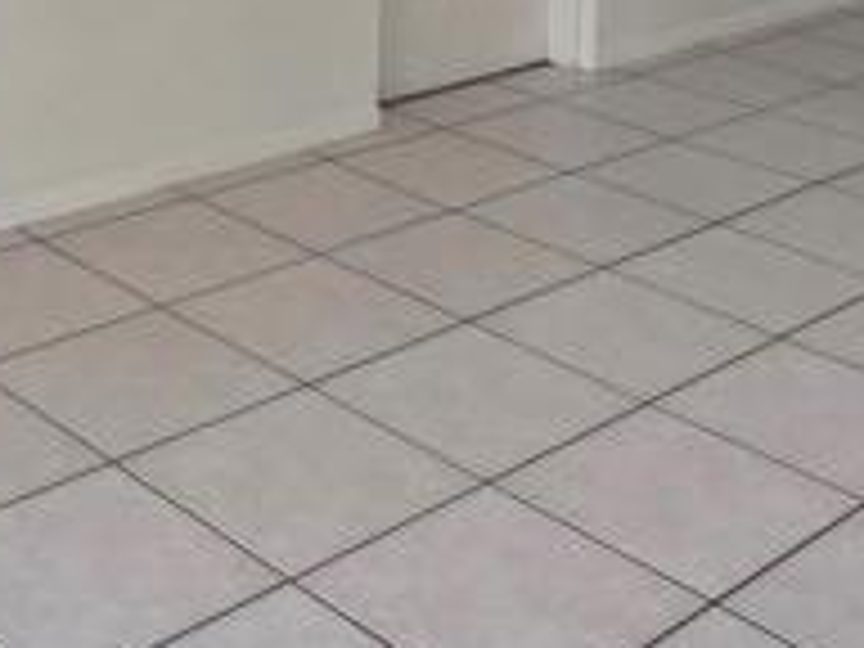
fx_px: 1622
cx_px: 297
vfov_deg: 20.1
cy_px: -270
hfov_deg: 29.6
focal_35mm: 65
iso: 100
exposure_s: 1/120
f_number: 1.9
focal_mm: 2.2
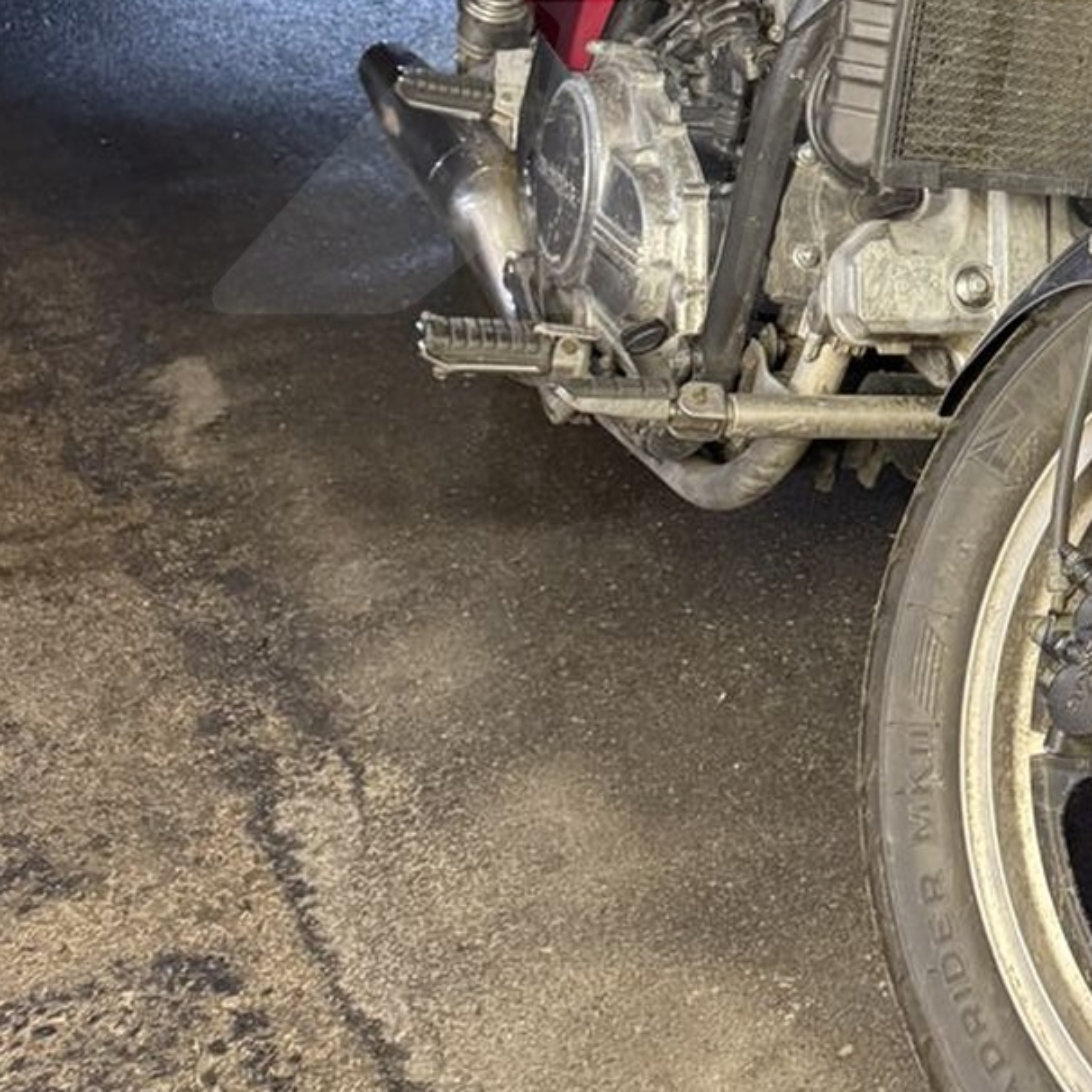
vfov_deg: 29.4
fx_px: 1999
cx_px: 1058
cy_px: 119
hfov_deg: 28.9
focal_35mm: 56
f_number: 1.78
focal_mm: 6.76
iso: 640
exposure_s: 1/50
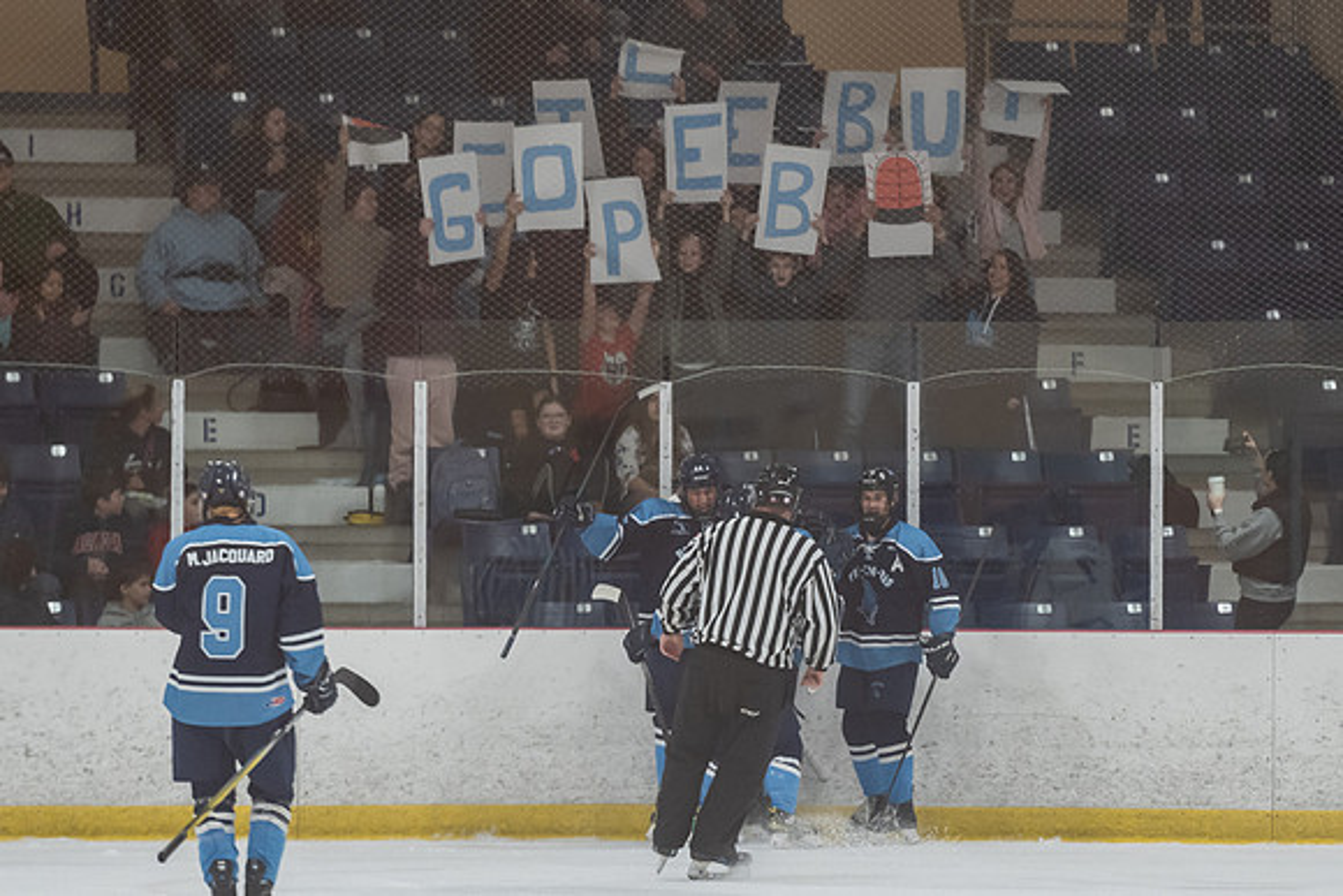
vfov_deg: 4.4
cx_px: 613
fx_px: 11581
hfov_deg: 6.6
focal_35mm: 310
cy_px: 214
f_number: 2.8
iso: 2500
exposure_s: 1/1250
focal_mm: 200
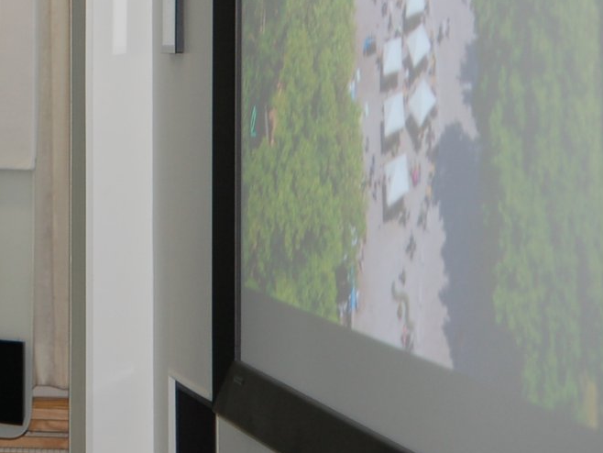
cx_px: -155
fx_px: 3816
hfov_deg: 8.9
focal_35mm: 219
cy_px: -129
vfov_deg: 6.7
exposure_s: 1/60
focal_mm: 50
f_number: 2.8
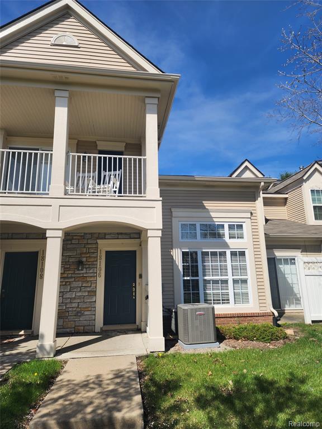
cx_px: 161
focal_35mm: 23
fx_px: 285
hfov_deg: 58.9
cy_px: 214
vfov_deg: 73.9
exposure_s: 1/1441
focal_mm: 6.4
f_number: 1.8
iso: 12
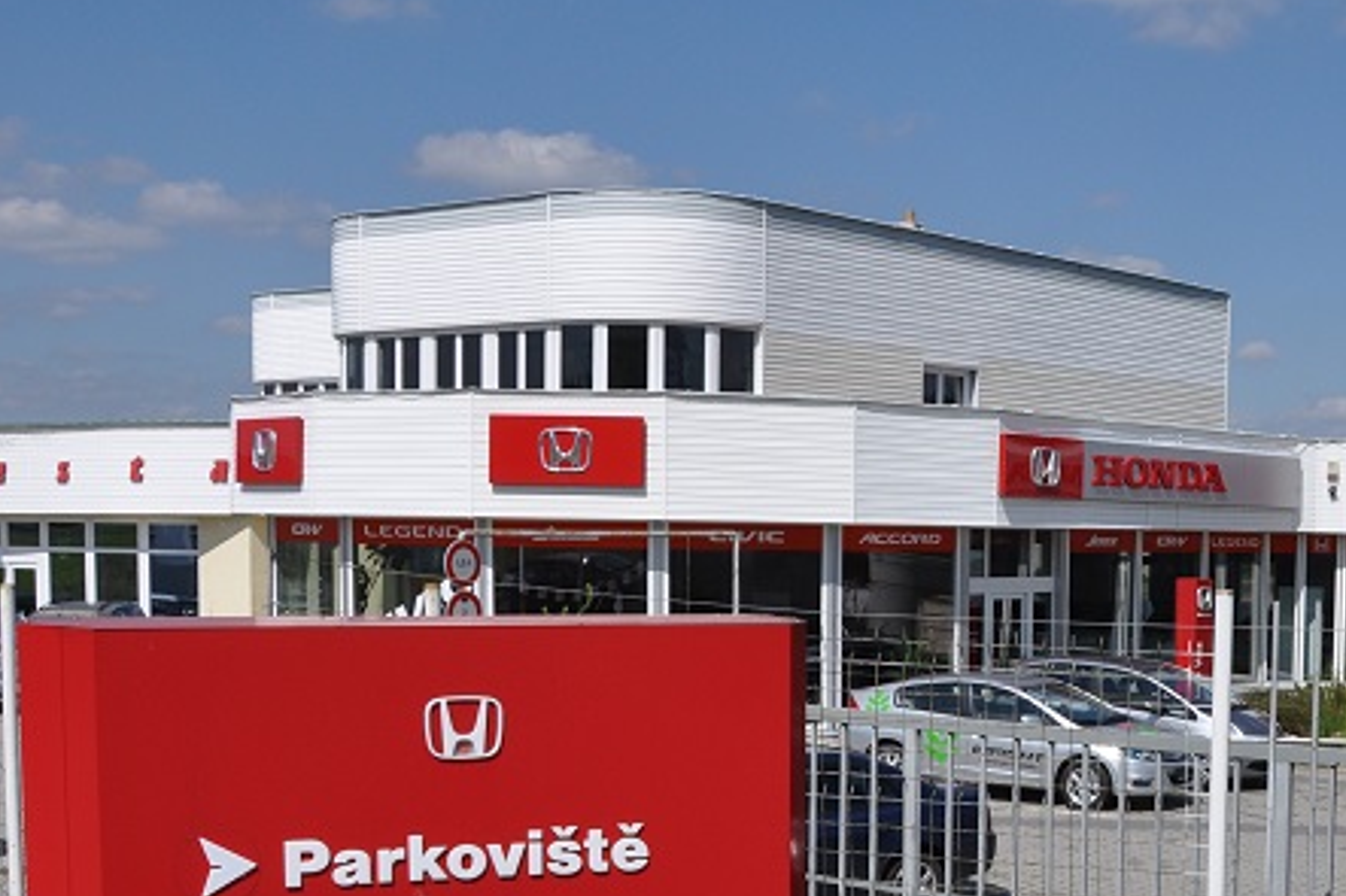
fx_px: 2056
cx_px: 1217
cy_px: 735
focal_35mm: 55
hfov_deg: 34.2
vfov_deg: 24.2
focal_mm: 18
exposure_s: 1/1600
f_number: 9
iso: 400
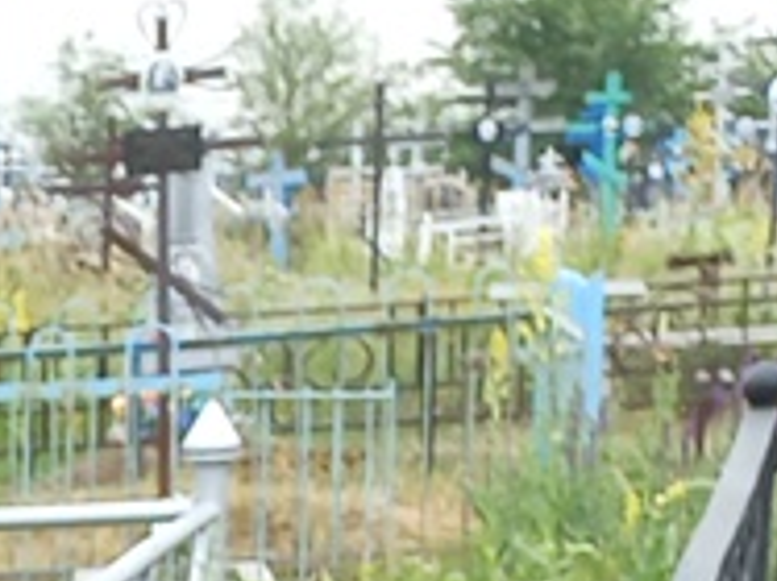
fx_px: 4329
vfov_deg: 7.2
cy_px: 1386
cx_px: -1097
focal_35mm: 193
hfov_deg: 9.2
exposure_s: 1/146
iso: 25
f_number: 1.8
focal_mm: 4.6
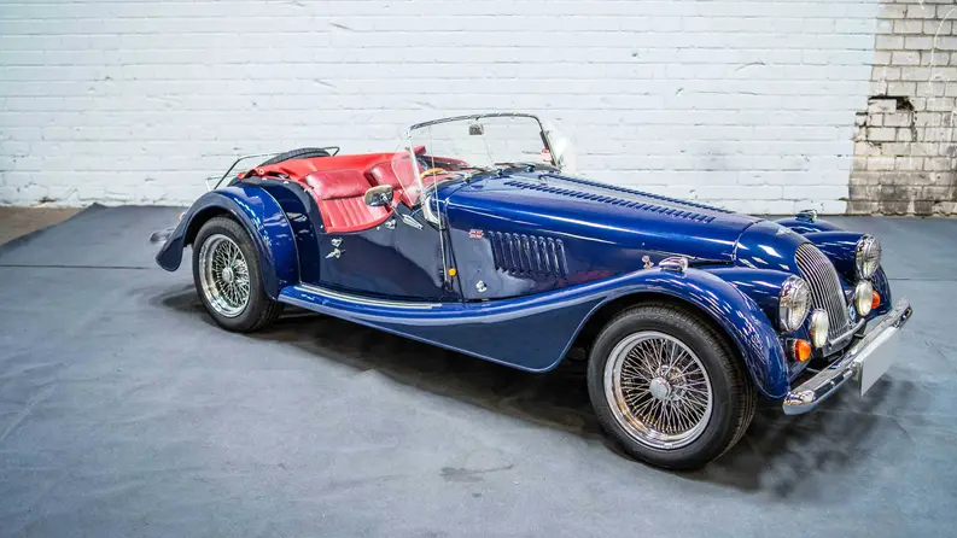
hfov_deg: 54.0
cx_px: 482
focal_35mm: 37
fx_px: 939
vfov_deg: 32.0
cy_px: 244
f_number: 2
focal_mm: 35
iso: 640
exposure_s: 1/60
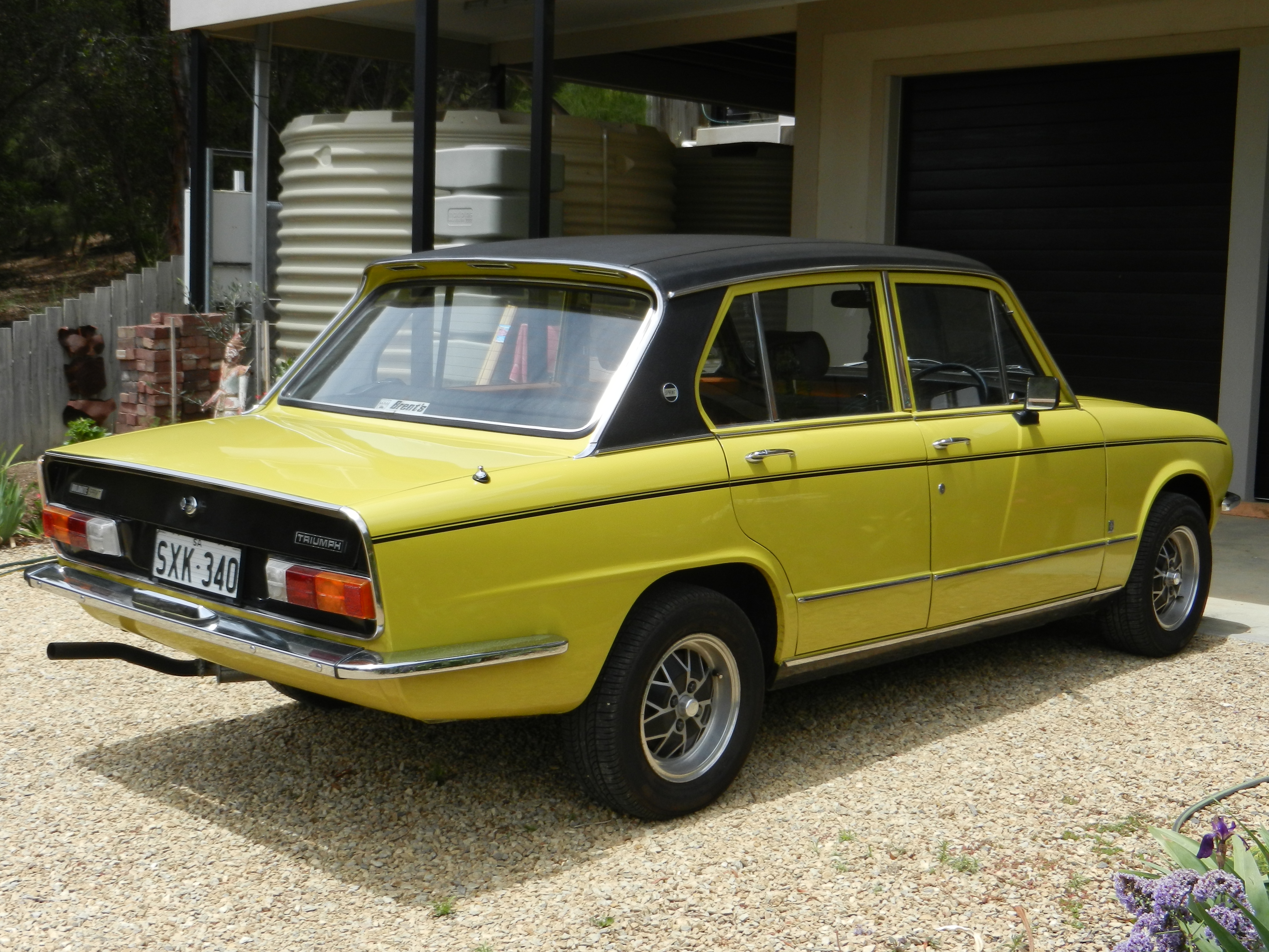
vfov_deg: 32.2
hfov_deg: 42.1
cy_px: 476
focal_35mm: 45
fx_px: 1650
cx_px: 634
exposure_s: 1/1000
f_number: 4.2
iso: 160
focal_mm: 8.2
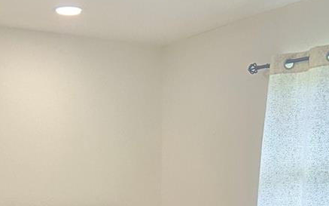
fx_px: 601
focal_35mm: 67
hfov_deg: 30.5
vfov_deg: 17.4
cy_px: 310
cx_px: 121
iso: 400
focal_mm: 5.4
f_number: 1.8
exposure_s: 1/120
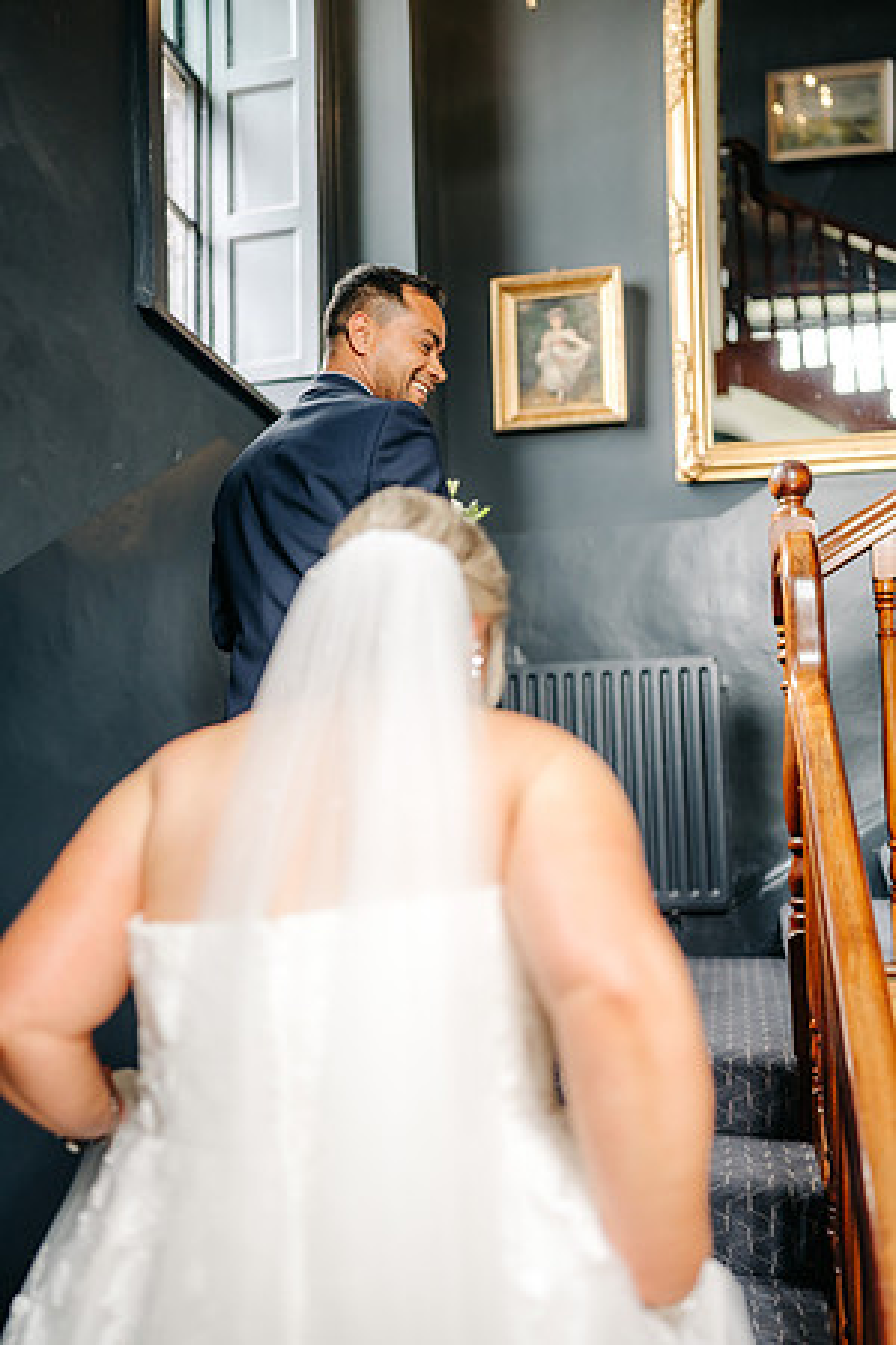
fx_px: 1307
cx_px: 448
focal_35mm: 35
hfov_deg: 37.9
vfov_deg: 54.4
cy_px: 672
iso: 400
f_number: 1.6
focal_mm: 35
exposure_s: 1/250
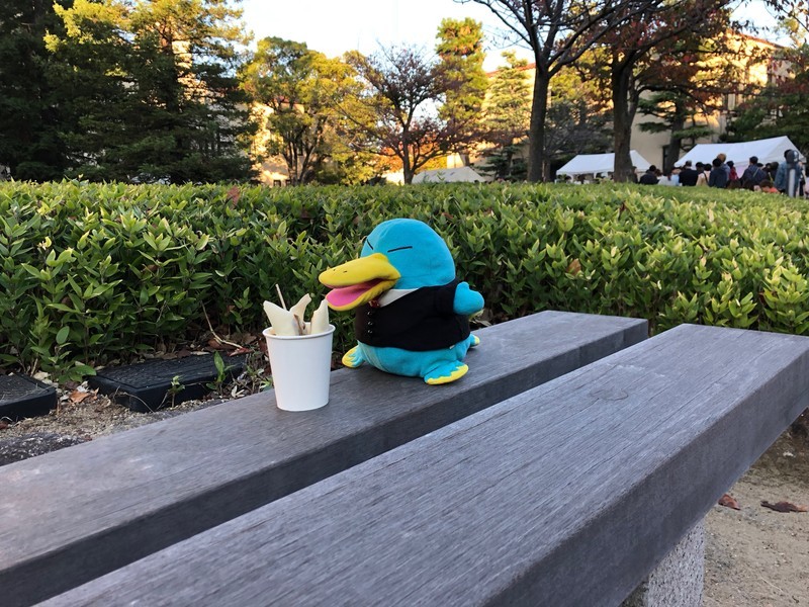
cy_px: 304
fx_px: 654
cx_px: 404
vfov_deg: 49.7
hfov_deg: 63.4
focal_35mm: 28
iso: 32
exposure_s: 1/120
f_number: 1.8
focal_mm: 3.99
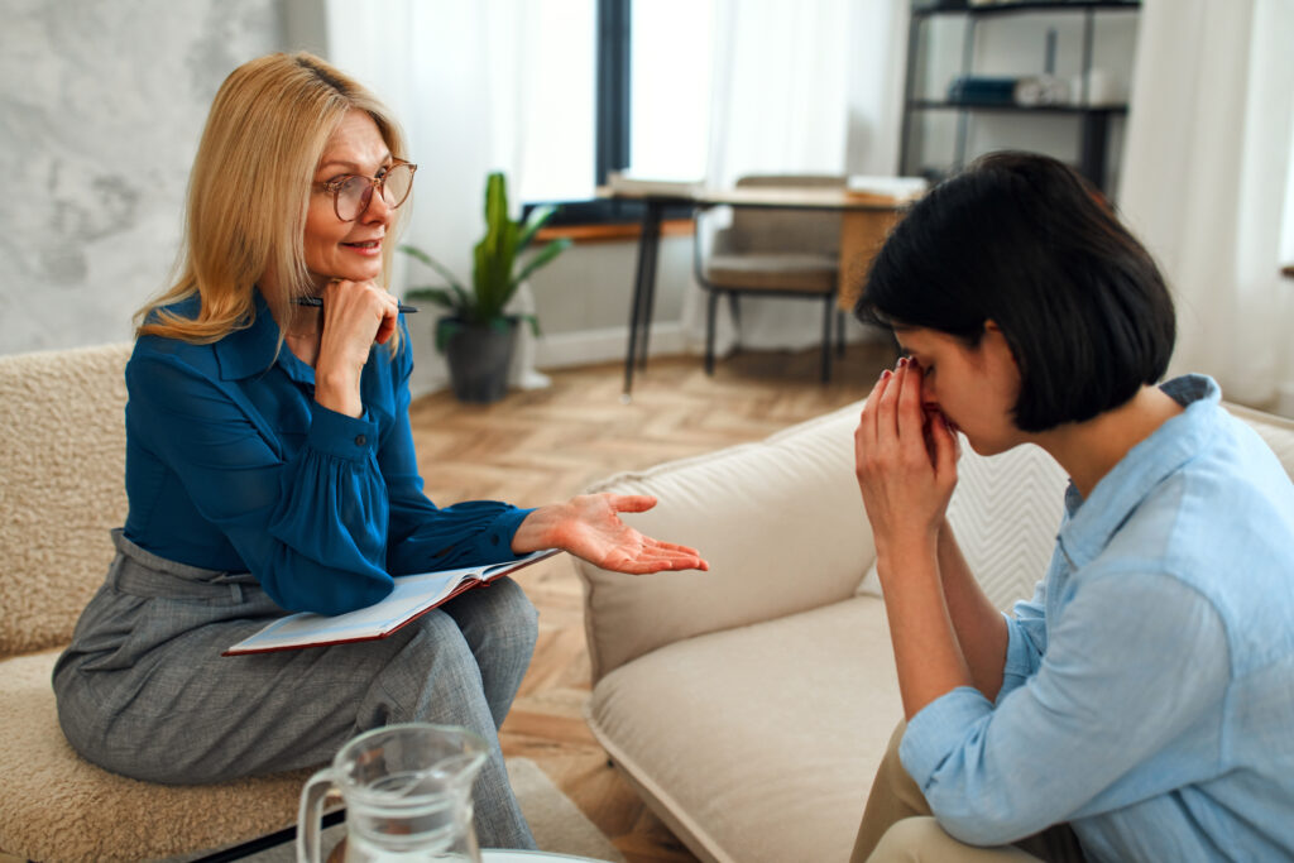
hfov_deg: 54.4
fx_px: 1258
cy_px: 432
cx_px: 647
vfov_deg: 37.9
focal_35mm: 35
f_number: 2
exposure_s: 1/125
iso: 800
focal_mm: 35
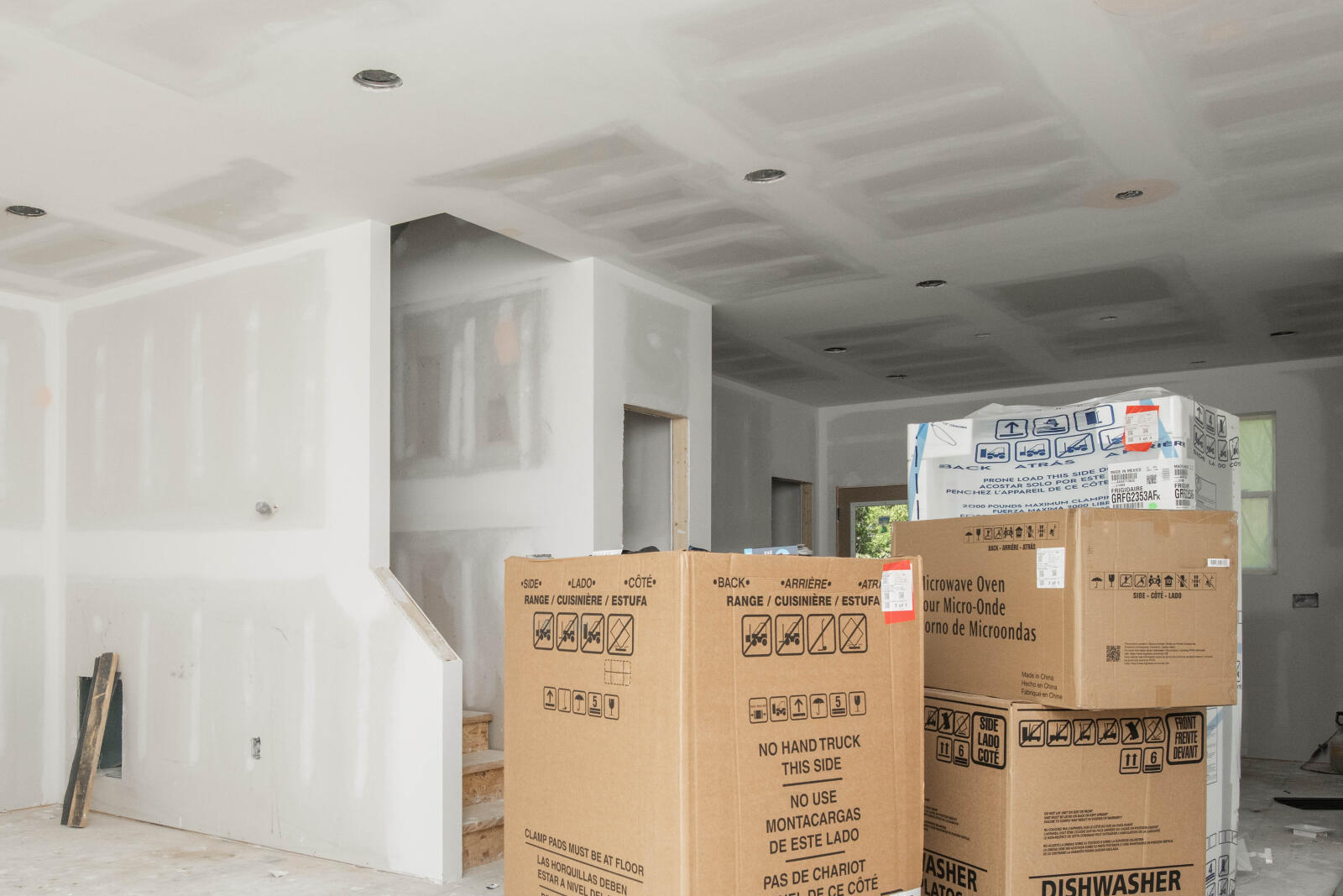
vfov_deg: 43.1
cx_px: 507
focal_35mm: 30
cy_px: 584
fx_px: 1119
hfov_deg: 61.1
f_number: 9
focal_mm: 16
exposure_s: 1/250
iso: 400
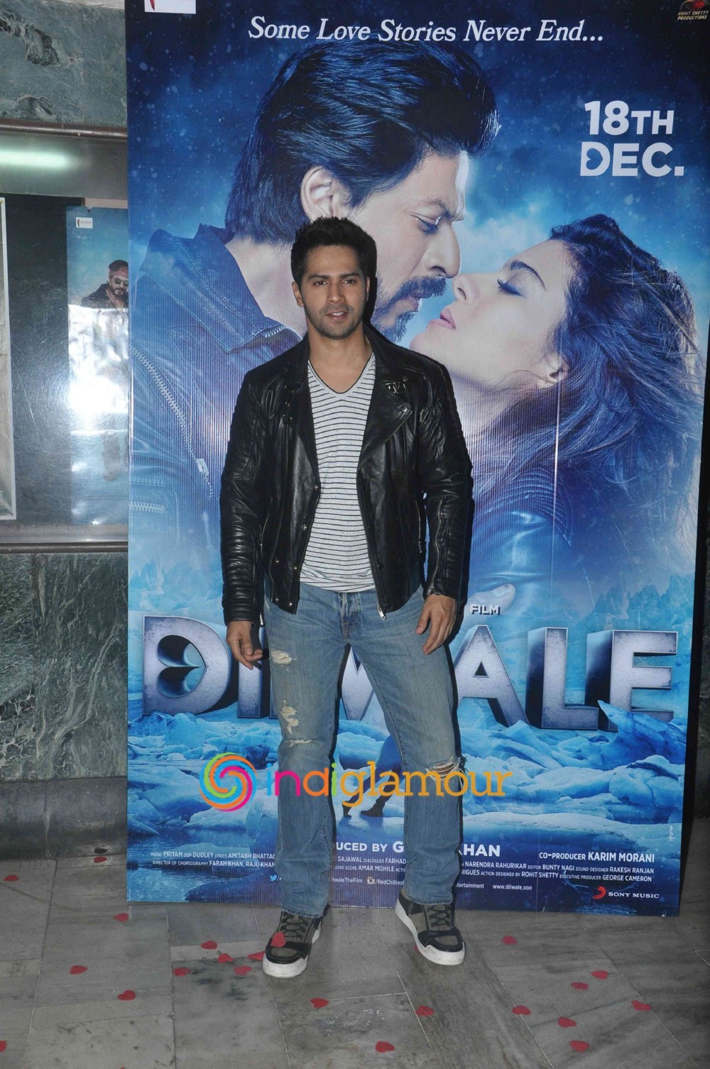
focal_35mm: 38
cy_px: 534
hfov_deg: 35.4
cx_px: 355
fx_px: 1112
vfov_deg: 51.3
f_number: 10
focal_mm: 25
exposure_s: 1/250
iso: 800
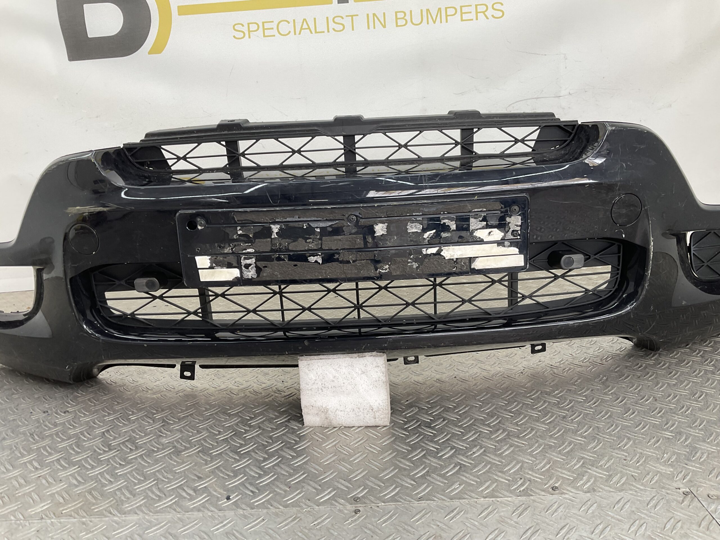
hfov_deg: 61.7
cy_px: 270
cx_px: 360
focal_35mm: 29
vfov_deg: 48.2
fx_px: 603
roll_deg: +2.7
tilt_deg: -17.0
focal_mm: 3
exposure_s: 1/100
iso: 20
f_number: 1.8
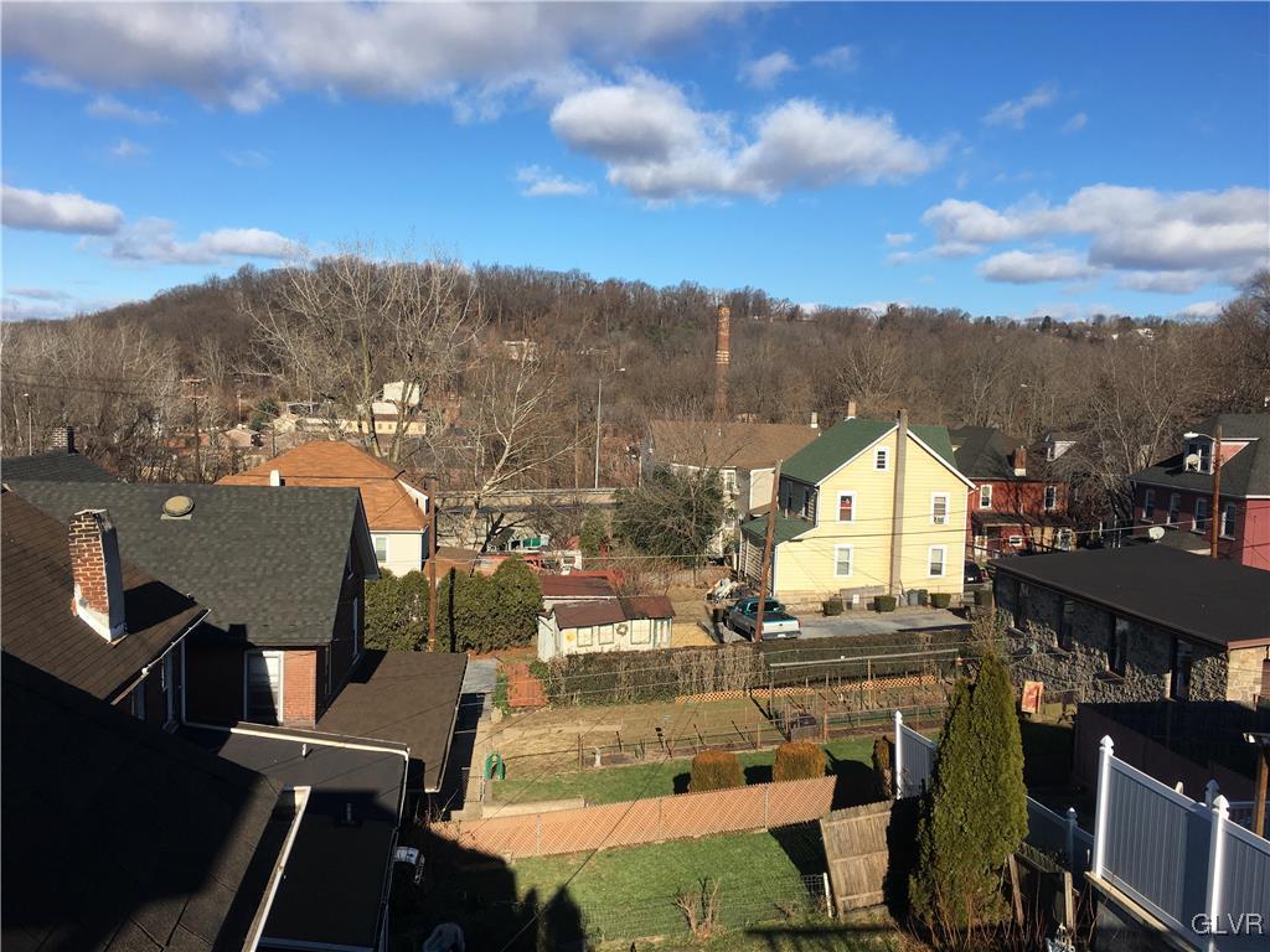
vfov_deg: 48.2
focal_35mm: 29
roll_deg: -2.0
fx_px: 1064
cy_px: 476
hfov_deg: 61.7
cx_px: 635
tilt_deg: -5.7
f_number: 2.2
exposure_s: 1/1748
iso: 25
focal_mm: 4.15
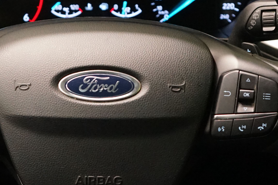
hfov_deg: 19.2
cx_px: 88
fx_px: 818
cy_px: 67
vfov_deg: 12.9
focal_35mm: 106
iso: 6400
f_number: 4
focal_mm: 38
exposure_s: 1/60
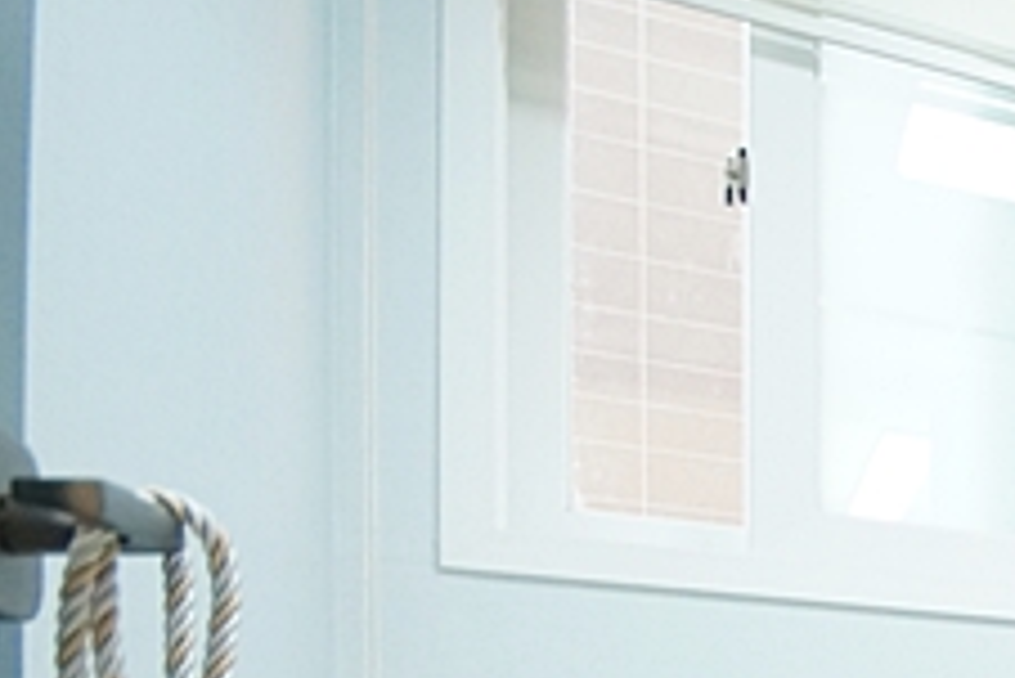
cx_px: 1756
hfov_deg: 23.2
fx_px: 1495
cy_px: 871
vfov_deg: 22.9
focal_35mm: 53
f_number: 5.6
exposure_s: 1/60
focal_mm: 10
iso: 1600
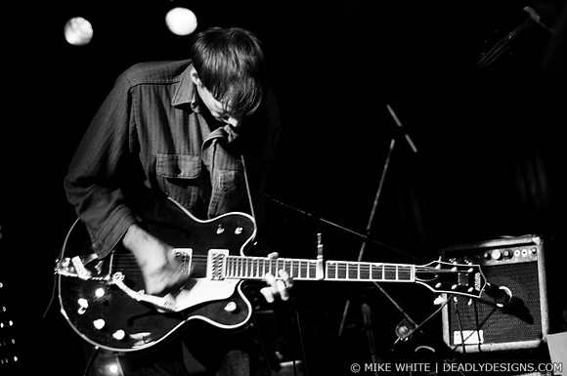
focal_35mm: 75
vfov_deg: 18.1
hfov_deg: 27.0
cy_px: 188
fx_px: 1180
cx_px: 284
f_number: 1.8
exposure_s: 1/40
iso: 1000
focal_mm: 50
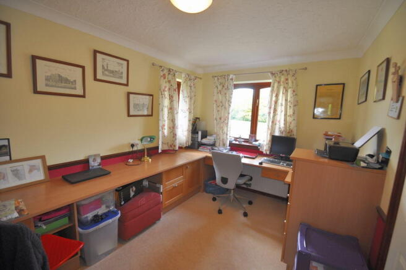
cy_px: 135
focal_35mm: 15
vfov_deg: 77.2
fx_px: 169
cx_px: 203
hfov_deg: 100.4
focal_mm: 10
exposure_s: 1/100
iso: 560
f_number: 3.5
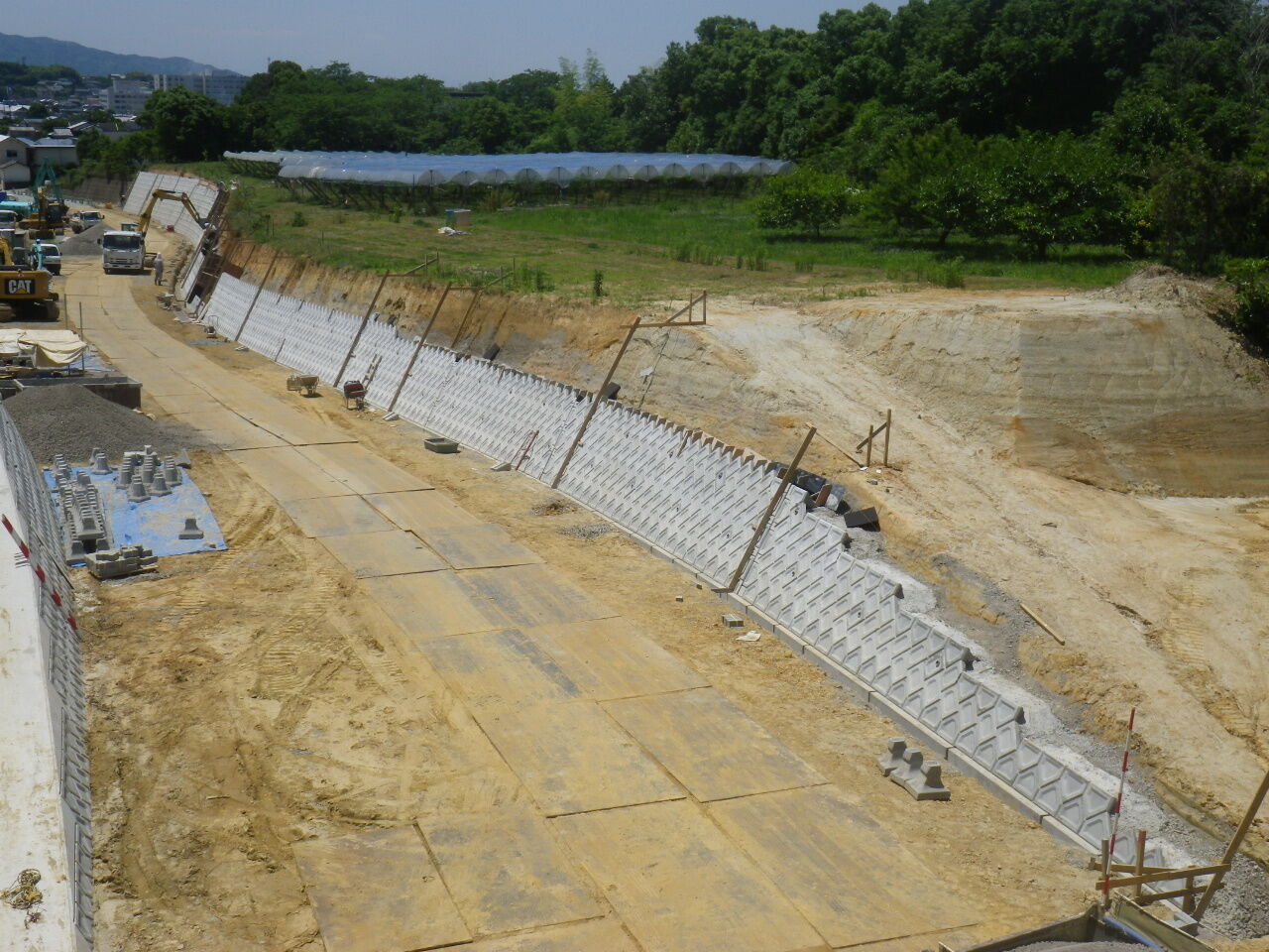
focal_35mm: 42
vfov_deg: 34.3
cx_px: 634
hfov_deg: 44.8
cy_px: 476
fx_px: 1540
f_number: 5
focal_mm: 7.5
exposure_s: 1/800
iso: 80
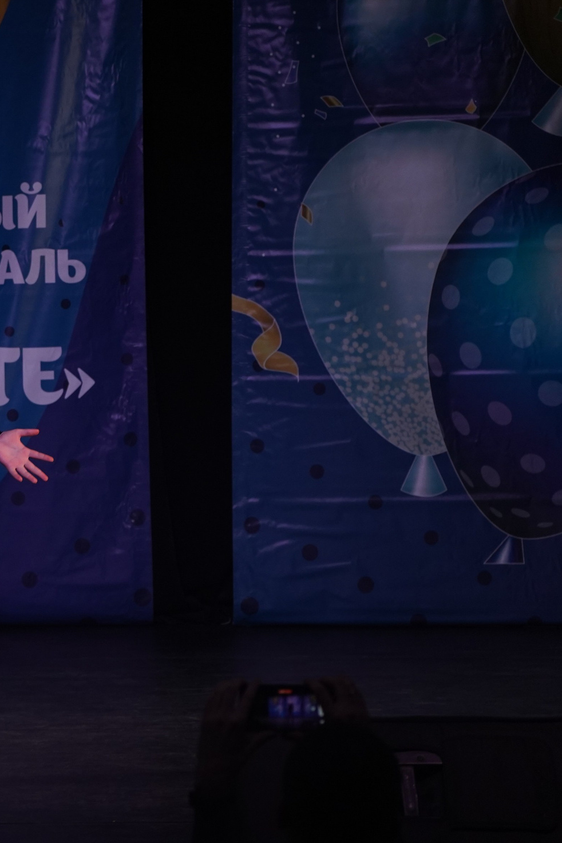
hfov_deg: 6.0
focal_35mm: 226
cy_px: 447
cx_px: -129
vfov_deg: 9.1
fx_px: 5292
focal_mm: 130
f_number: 5.6
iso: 1600
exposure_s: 1/250
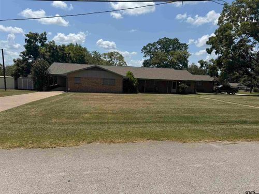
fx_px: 180
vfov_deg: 56.8
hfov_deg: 71.6
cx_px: 130
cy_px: 97
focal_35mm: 24
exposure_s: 1/7092
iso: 80
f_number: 1.78
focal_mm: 6.76
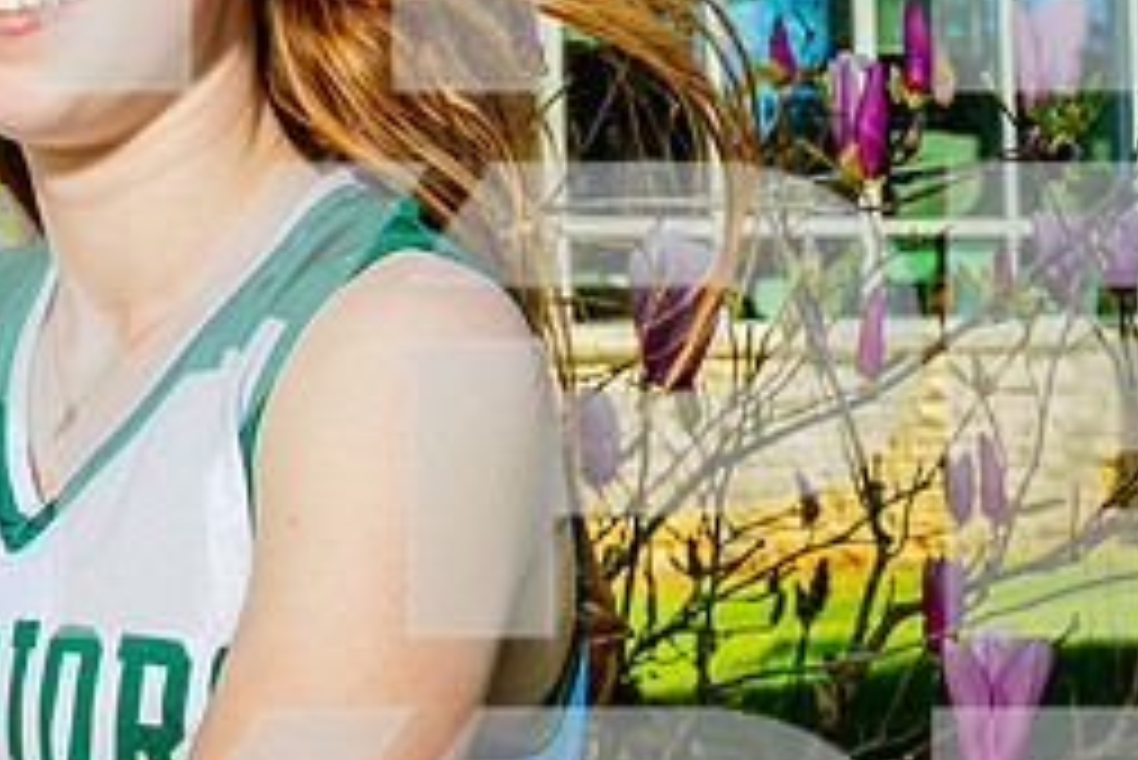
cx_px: 319
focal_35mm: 117
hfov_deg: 17.4
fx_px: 3700
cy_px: 402
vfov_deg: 11.7
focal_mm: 51
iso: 100
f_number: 11
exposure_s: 1/125
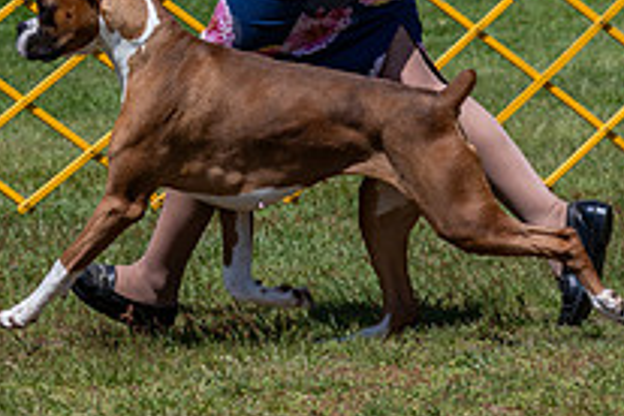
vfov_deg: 3.4
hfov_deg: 5.1
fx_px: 7002
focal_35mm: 404
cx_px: 193
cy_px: -92
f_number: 9
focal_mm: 144
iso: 160
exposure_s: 1/640
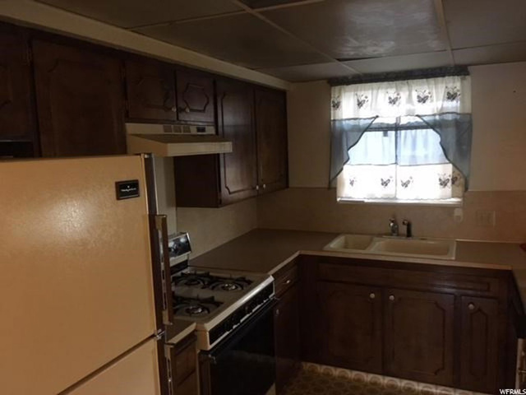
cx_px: 263
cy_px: 198
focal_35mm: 29
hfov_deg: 61.7
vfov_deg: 48.2
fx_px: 441
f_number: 2.2
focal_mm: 4.15
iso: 250
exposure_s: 1/15
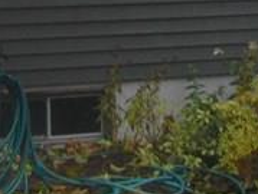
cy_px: -236
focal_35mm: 177
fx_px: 1322
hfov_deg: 10.9
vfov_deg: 7.9
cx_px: 320
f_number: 2.9
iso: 100
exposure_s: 1/200
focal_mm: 5.7
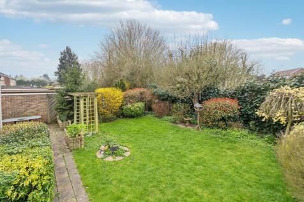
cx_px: 152
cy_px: 101
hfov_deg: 96.8
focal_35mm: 16
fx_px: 135
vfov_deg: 73.7
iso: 320
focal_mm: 16
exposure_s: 1/200
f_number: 7.1
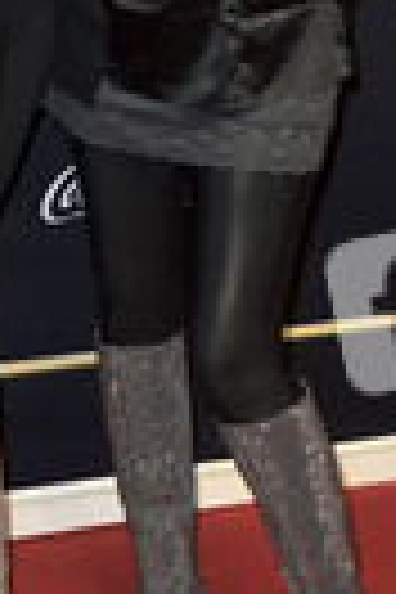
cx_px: 148
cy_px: 63
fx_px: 2755
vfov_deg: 12.2
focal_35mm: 167
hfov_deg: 8.2
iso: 800
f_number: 5.6
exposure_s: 1/250
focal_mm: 55
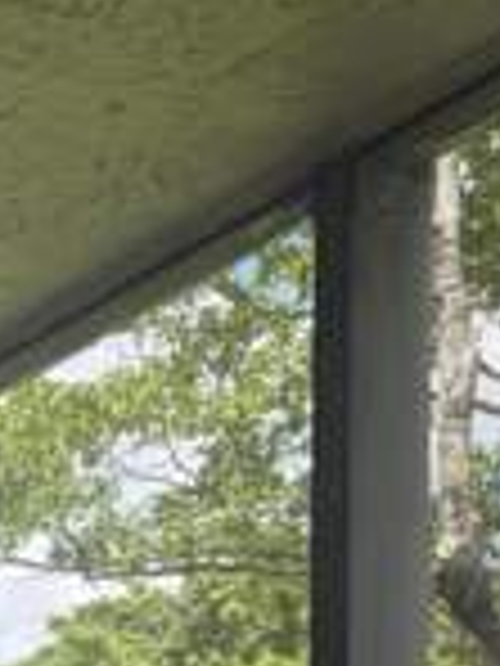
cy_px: 1134
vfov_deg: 16.4
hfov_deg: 12.8
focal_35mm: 104
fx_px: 2003
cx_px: -414
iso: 80
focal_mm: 6.76
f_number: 1.78
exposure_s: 1/1106
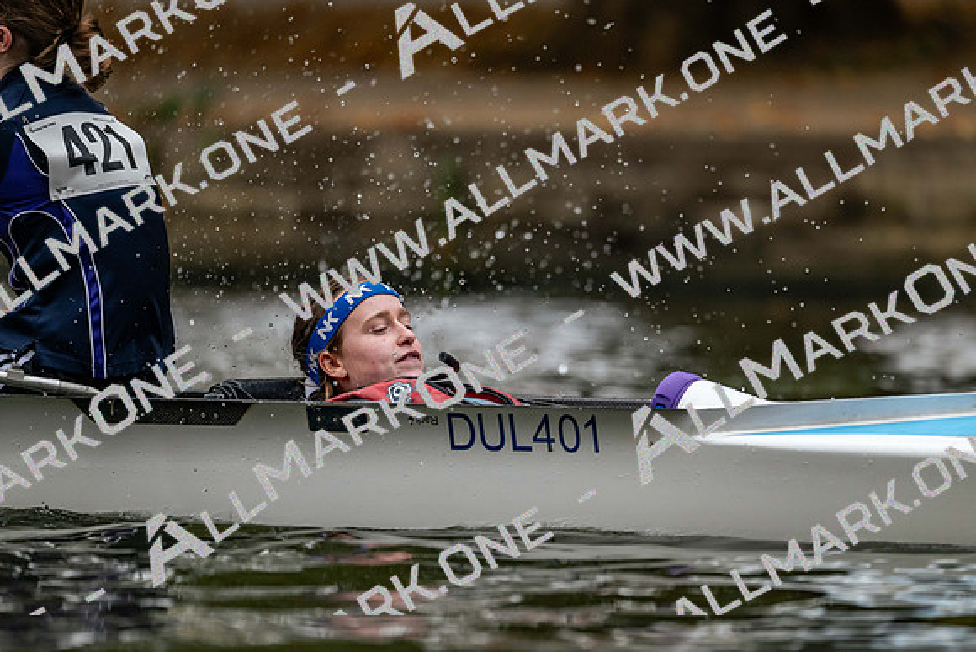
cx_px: 488
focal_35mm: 400
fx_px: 10846
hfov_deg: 5.2
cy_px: 326
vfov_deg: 3.4
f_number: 4.5
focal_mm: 400
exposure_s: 1/2500
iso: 1600
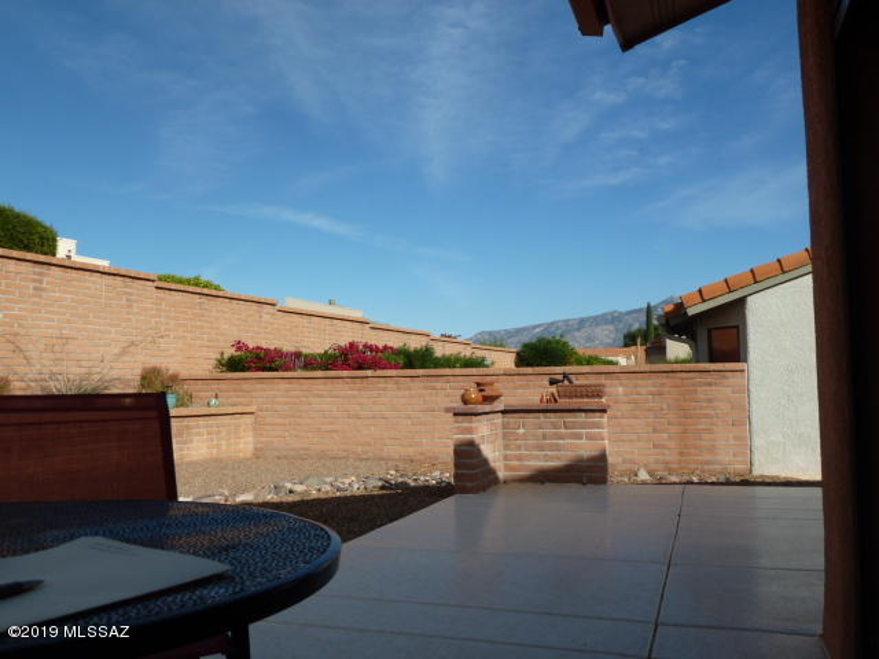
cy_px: 330
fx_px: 762
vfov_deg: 46.8
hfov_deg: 60.0
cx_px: 440
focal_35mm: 30
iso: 80
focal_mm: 5
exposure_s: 1/500
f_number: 5
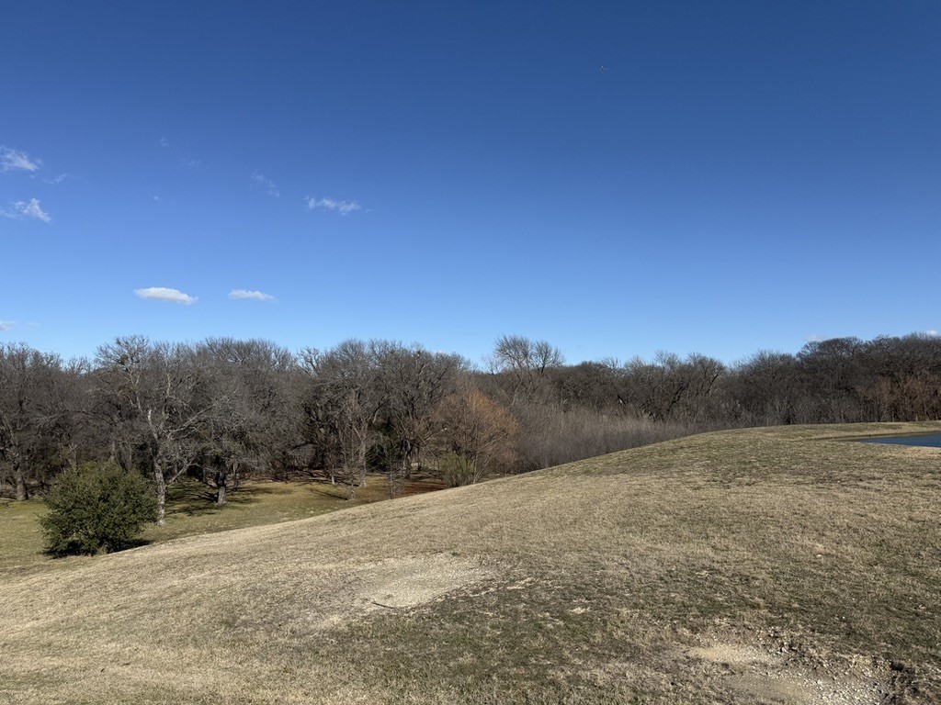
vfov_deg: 56.8
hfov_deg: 71.6
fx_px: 652
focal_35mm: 24
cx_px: 470
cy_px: 352
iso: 80
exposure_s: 1/6711
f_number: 1.78
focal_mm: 6.76
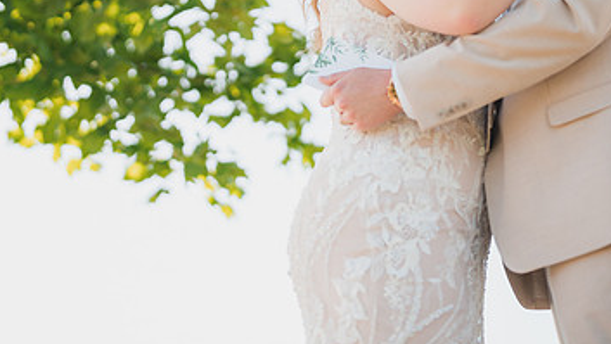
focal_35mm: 86
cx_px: 318
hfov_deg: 24.7
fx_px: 1394
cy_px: 63
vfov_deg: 14.0
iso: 125
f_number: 1.4
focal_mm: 50
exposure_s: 1/2500
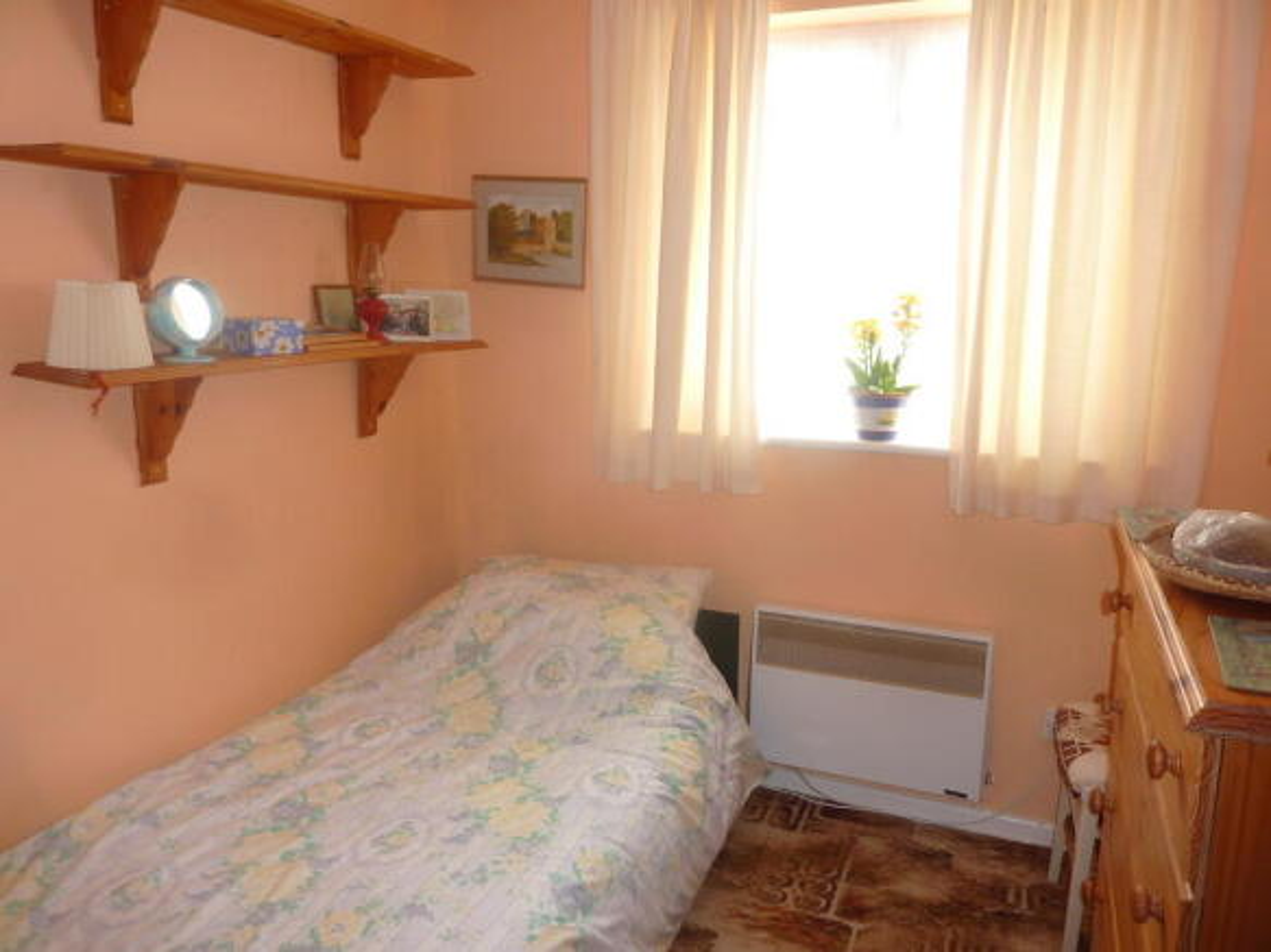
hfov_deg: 69.4
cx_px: 636
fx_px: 918
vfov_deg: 54.9
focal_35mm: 25
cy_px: 476
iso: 100
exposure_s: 1/30
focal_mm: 4.1
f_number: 3.3
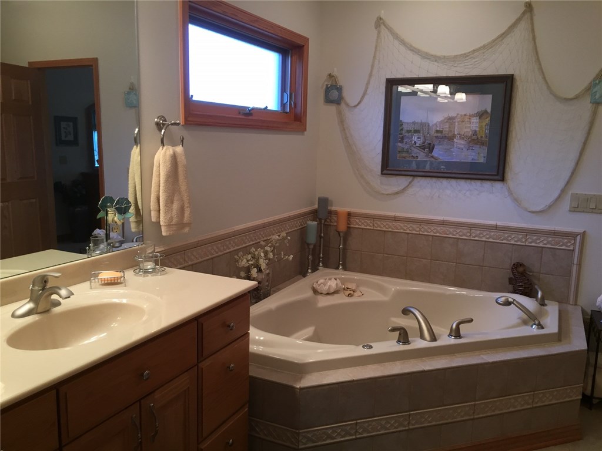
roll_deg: -2.6
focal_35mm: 29
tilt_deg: -8.9
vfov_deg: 48.2
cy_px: 226
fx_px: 504
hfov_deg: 61.7
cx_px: 301
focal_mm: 4.15
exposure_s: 1/30
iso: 64
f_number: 2.2
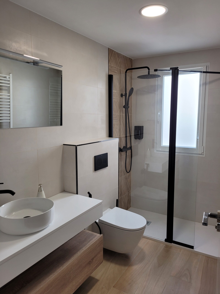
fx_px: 220
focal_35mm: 26
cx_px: 110
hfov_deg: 53.1
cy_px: 147
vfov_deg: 67.3
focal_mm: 5.4
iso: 50
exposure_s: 1/100
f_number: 1.8
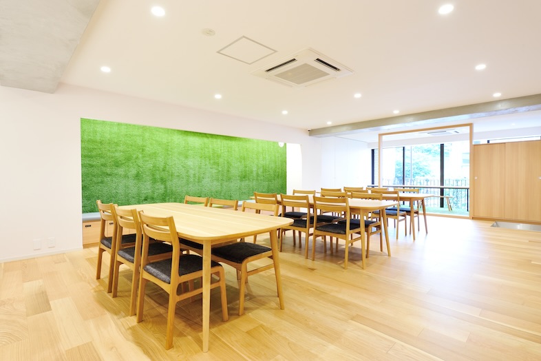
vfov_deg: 67.4
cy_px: 180
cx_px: 270
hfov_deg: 90.0
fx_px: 270
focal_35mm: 18
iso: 200
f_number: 11
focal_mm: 18
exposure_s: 1/1.3
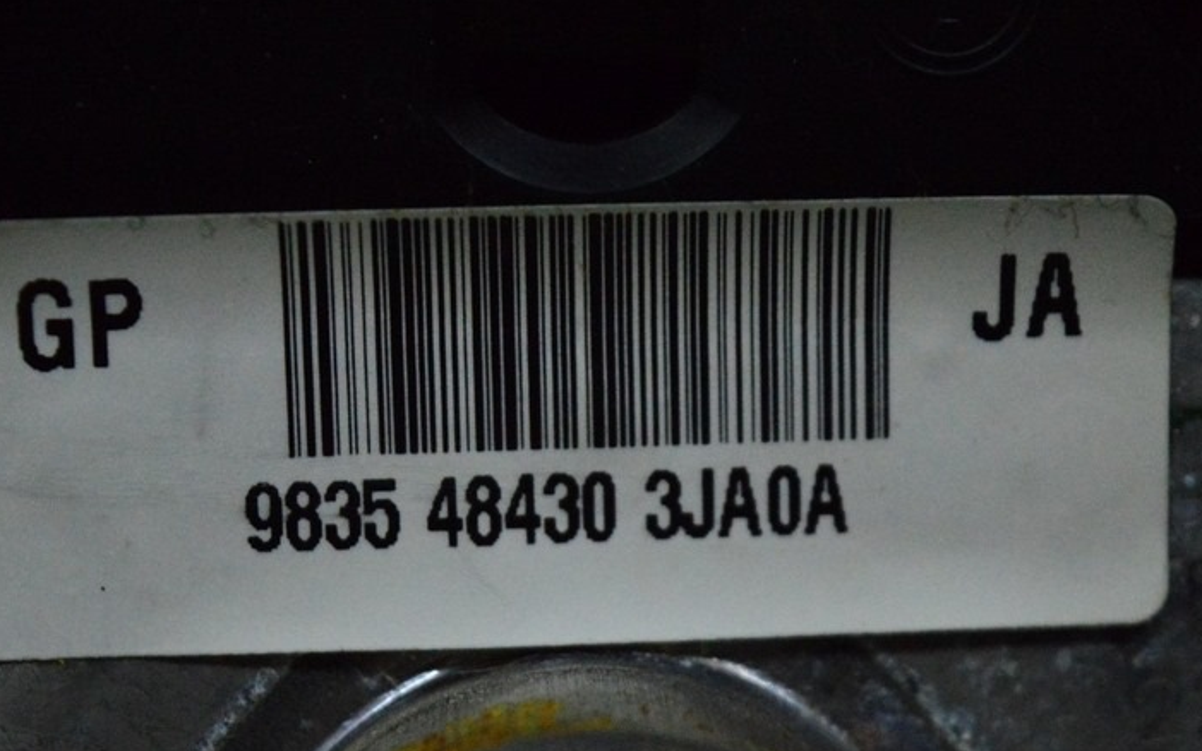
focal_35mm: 123
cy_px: 491
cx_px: 610
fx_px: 4021
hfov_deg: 17.0
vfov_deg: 10.7
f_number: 5.6
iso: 6400
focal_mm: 55
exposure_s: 1/1000
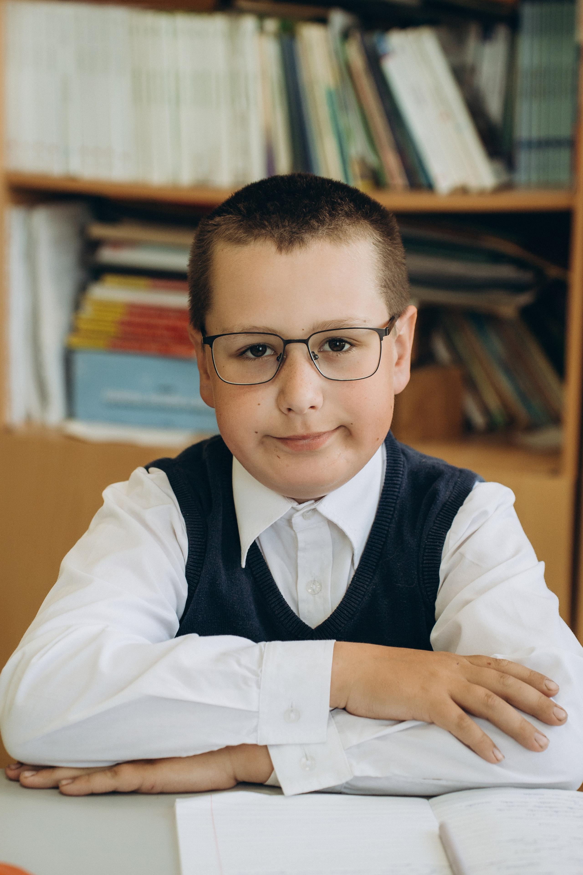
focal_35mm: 102
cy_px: 438
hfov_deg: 13.4
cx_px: 292
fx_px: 2478
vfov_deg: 20.0
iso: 500
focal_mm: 68
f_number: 3.2
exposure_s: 1/250
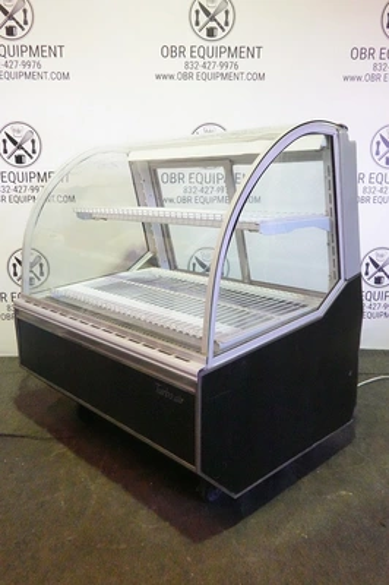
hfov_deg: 44.9
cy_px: 292
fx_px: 471
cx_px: 194
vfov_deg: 63.7
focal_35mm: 29
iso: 3200
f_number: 11
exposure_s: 1/15
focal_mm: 10.83
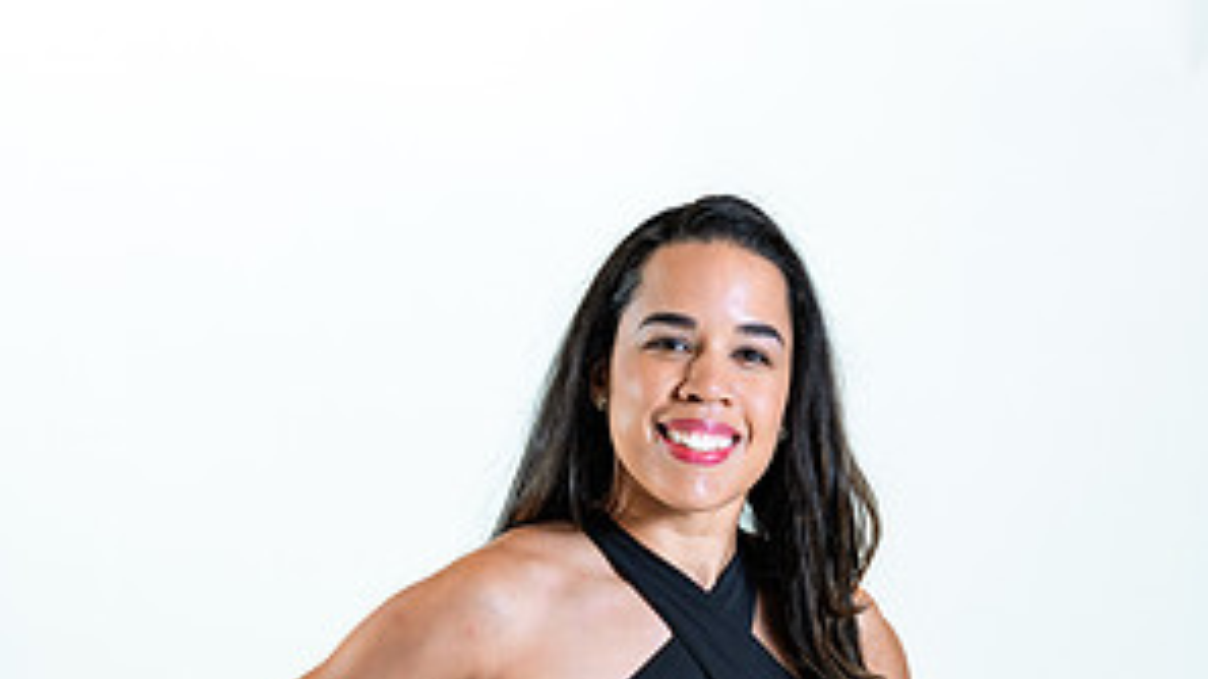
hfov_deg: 15.9
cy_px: 878
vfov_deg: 8.8
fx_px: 4324
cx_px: 606
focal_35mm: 135
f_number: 4
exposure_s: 1/125
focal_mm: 85
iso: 320
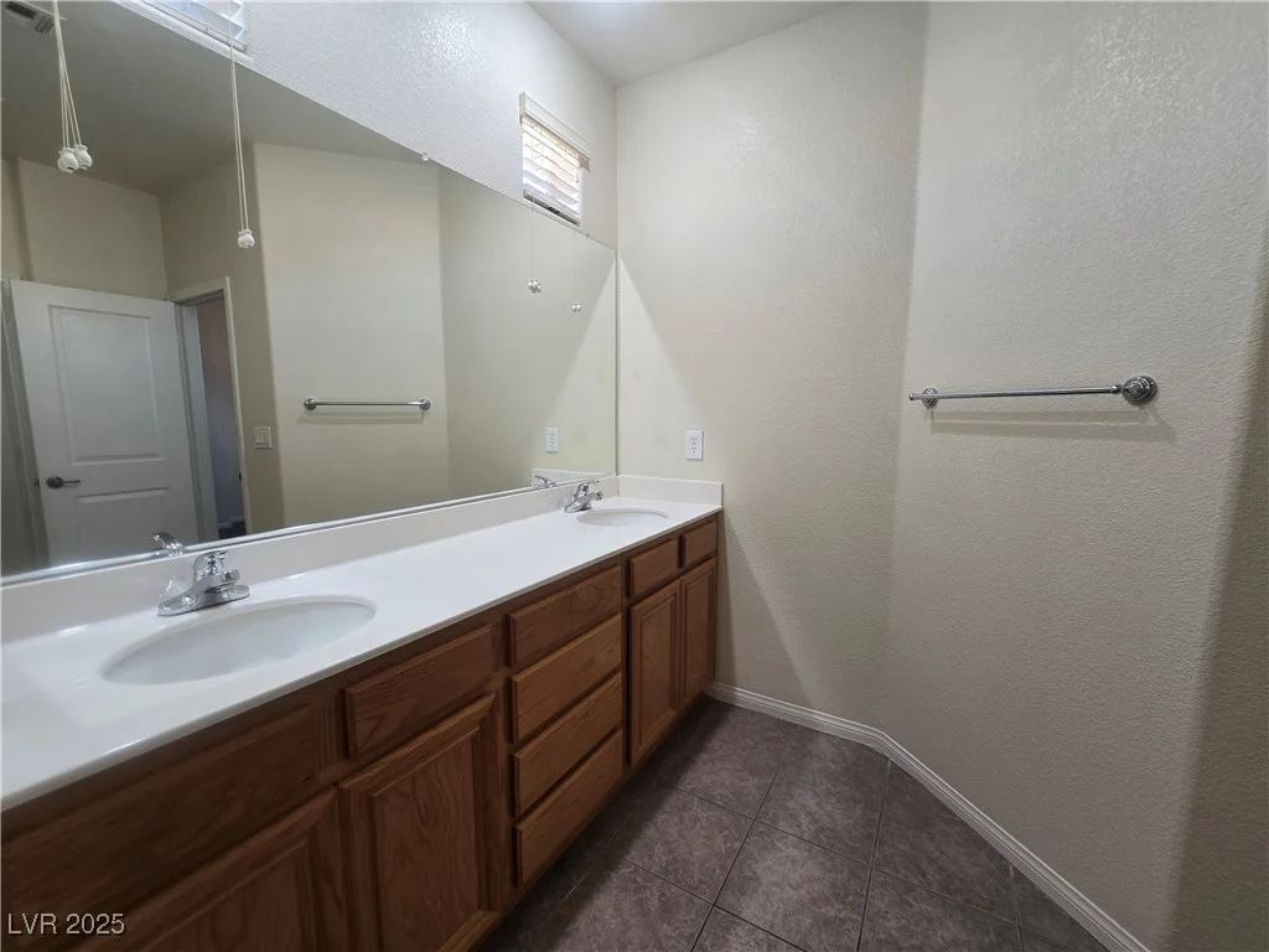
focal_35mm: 13
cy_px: 476
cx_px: 634
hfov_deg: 106.2
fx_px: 477
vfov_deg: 89.9
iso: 50
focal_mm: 2.2
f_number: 2.2
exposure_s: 1/60
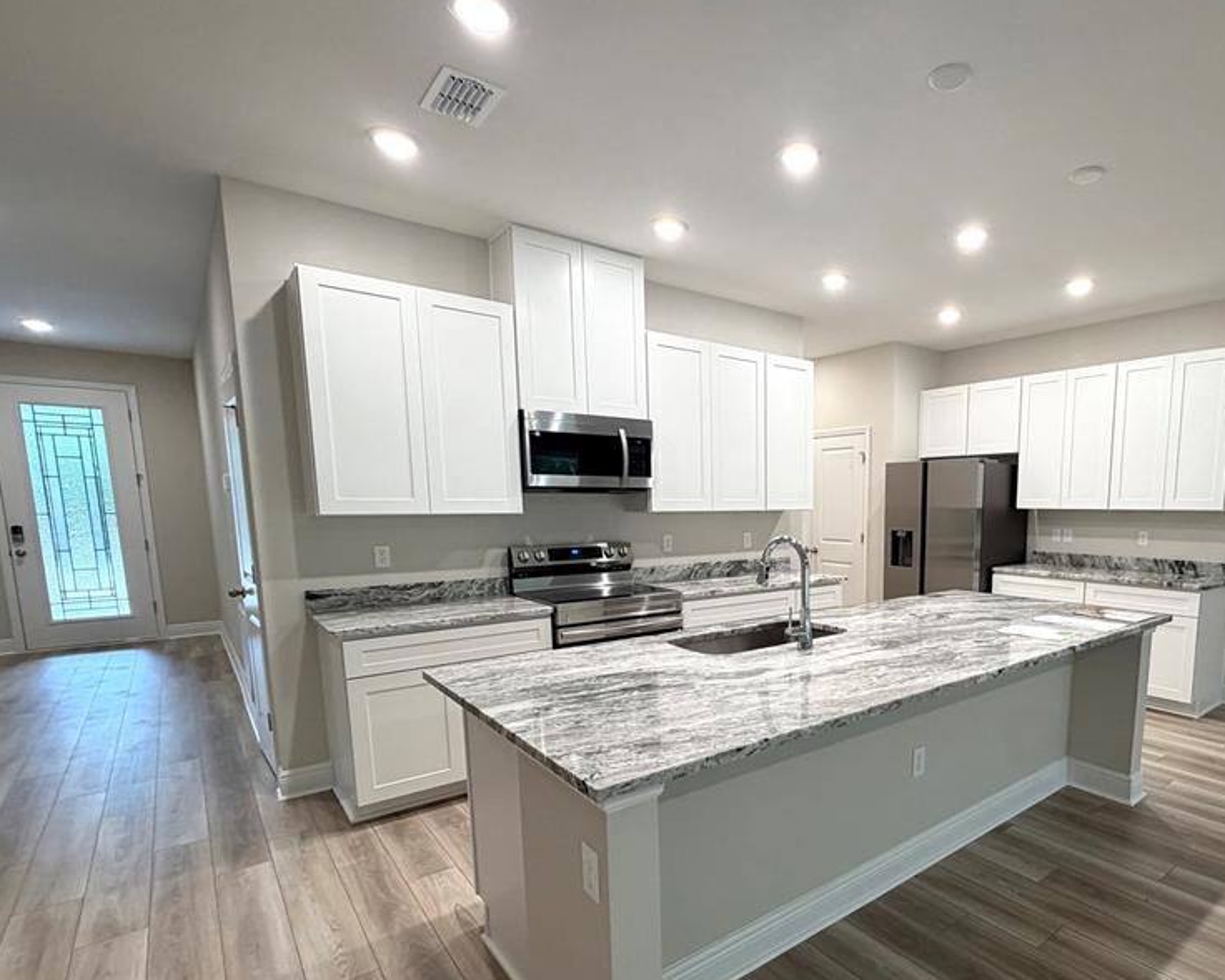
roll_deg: +0.3
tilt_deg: -9.0
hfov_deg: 81.0
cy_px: 596
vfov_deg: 70.0
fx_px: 689
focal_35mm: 19
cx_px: 796
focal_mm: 2.22
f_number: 2.2
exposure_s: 1/120
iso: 200
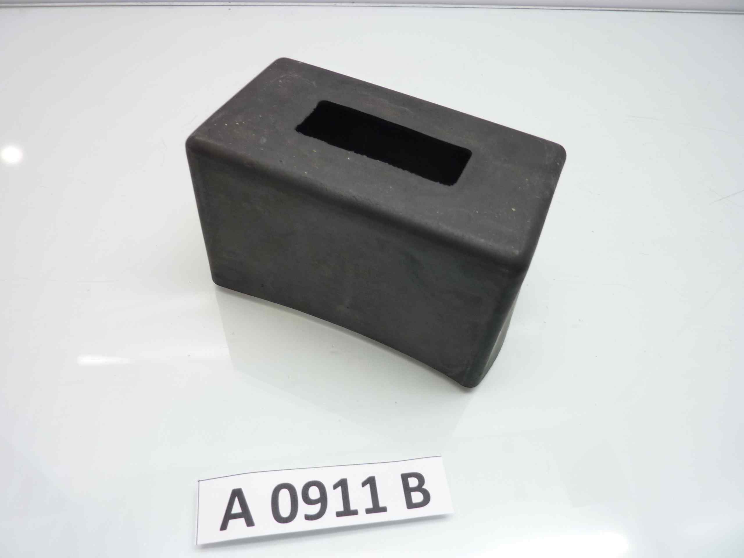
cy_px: 279
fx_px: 537
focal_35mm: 25
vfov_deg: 54.9
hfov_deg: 69.4
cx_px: 372
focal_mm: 4.1
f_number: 3.3
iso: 125
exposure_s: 1/13
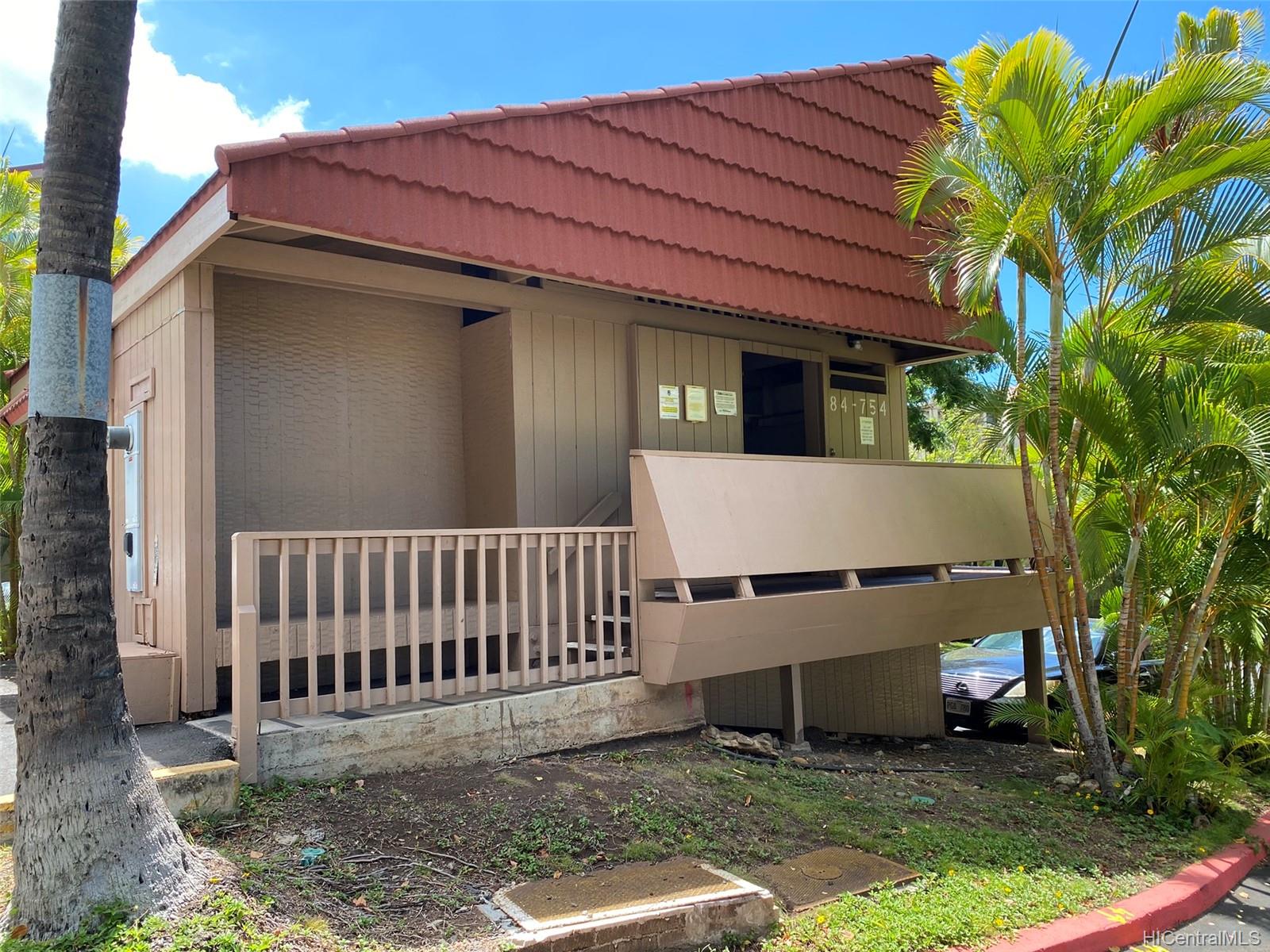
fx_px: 954
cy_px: 476
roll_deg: +1.6
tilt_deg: +2.9
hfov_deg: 67.3
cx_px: 635
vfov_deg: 53.1
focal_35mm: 26
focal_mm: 4.25
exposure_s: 1/377
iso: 32
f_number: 1.8
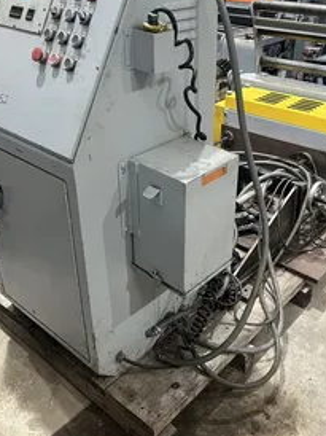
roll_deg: -0.9
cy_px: 180
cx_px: 191
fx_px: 478
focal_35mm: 38
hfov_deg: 37.6
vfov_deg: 48.8
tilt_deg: -28.1
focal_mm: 5.7
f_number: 1.5
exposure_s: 1/63
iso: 125
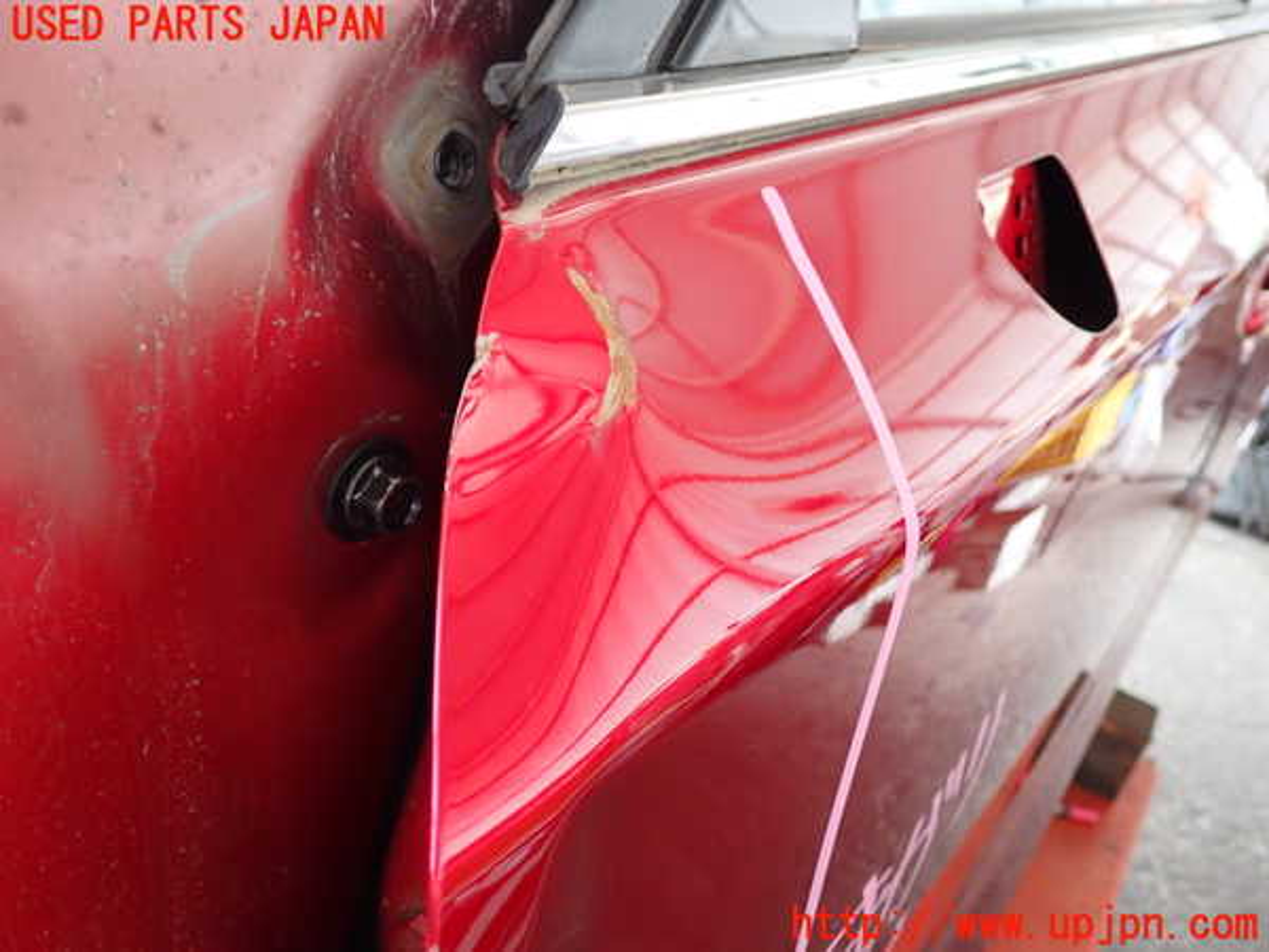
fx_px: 1100
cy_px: 476
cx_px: 634
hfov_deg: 60.0
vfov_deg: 46.8
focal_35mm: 30
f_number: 2.3
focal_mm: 5.4
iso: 200
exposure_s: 1/80
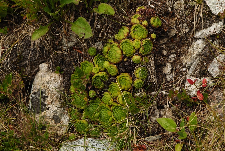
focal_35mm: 128
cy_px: 76
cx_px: 112
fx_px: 798
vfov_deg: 10.8
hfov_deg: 16.0
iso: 100
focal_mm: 85
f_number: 10
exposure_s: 1/125
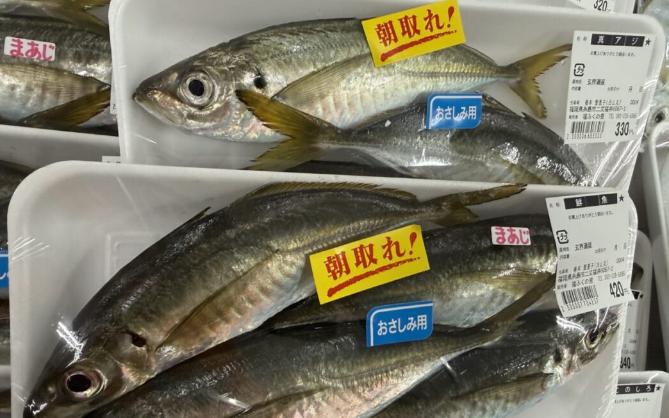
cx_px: 336
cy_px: 222
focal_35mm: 26
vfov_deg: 47.5
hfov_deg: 70.4
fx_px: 474
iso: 250
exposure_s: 1/120
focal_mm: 2.22
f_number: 2.2
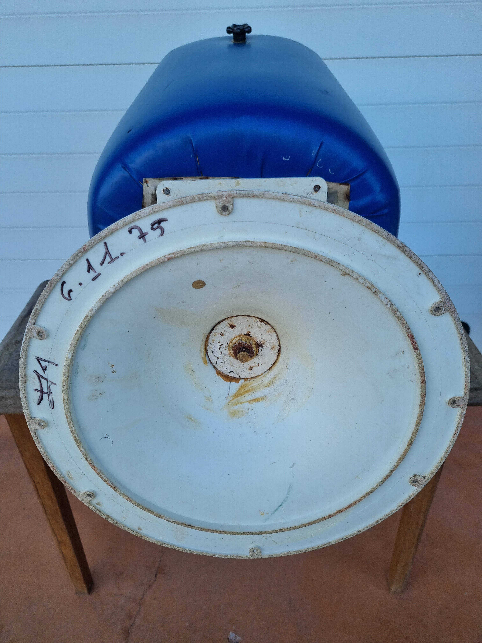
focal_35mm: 26
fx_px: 483
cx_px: 241
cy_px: 322
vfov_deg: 67.3
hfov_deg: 53.1
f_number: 1.8
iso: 50
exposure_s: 1/394
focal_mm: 5.4
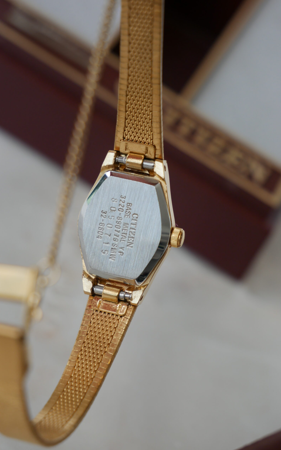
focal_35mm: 107
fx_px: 1311
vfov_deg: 19.5
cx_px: 117
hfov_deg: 12.2
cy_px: 226
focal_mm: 50
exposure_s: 1/125
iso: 200
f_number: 5.6
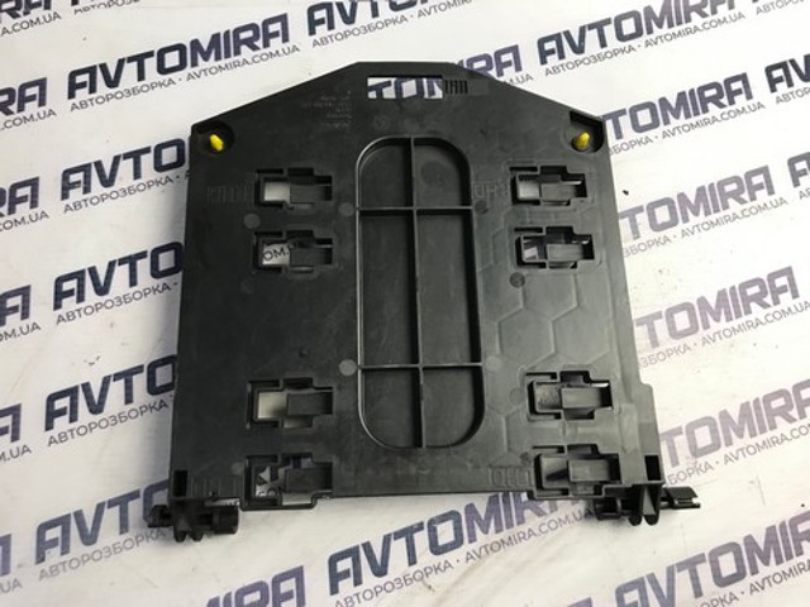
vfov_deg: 49.7
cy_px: 304
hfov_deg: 63.4
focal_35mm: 28
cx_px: 405
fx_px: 655
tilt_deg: -75.0
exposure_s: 1/33
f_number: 1.8
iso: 40
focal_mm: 3.99
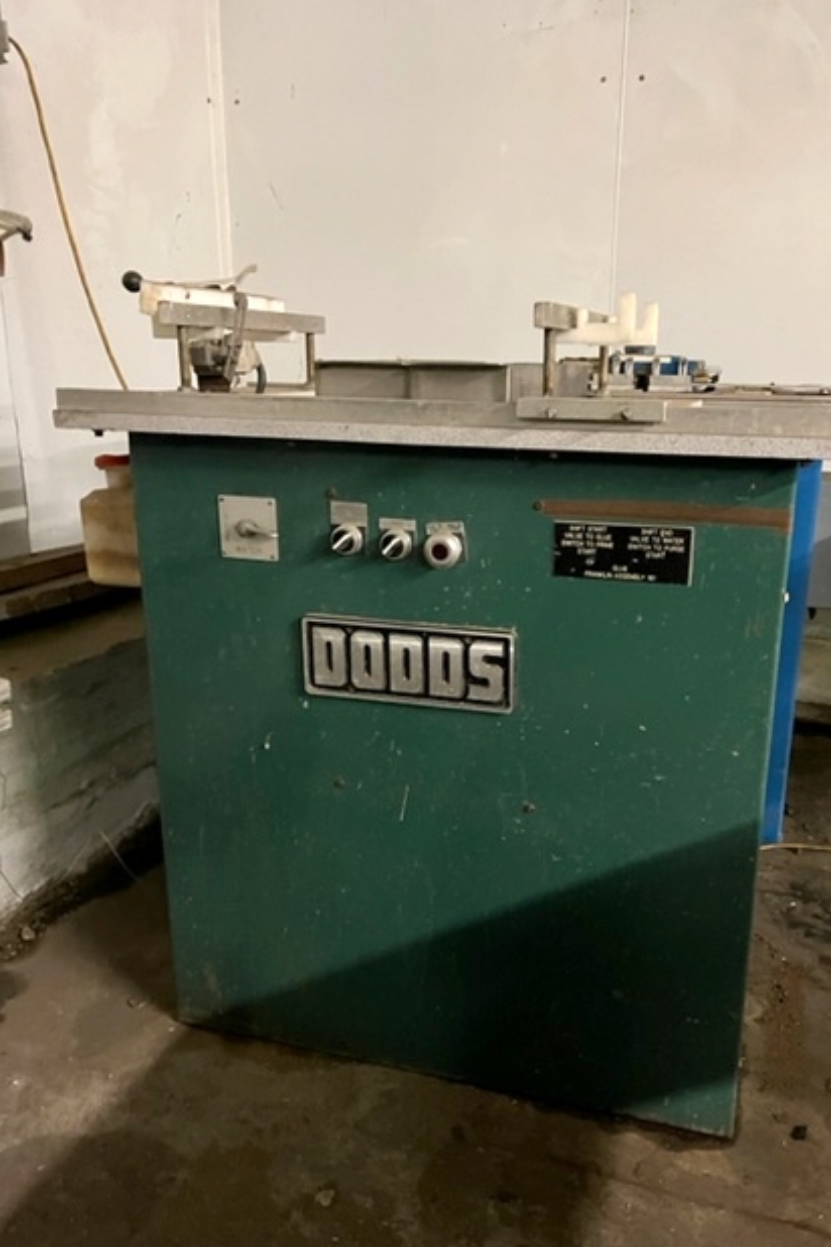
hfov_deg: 46.2
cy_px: 638
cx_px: 482
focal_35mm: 28
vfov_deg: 65.5
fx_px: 969
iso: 800
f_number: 1.6
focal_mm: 5.1
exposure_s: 1/30
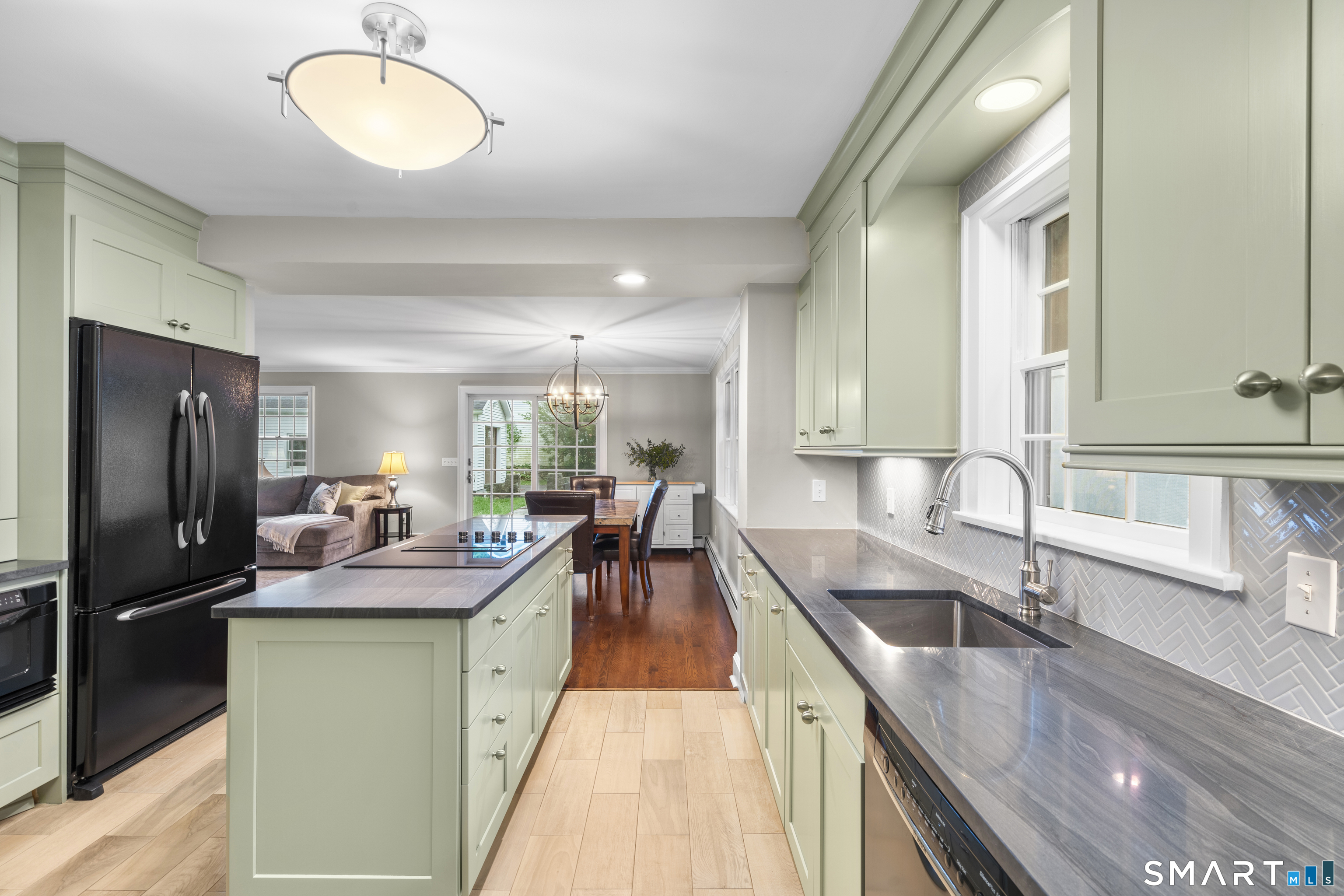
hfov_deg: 96.7
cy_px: 448
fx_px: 597
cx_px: 672
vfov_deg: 73.7
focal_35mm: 16
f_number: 9
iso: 200
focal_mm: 16
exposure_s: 4
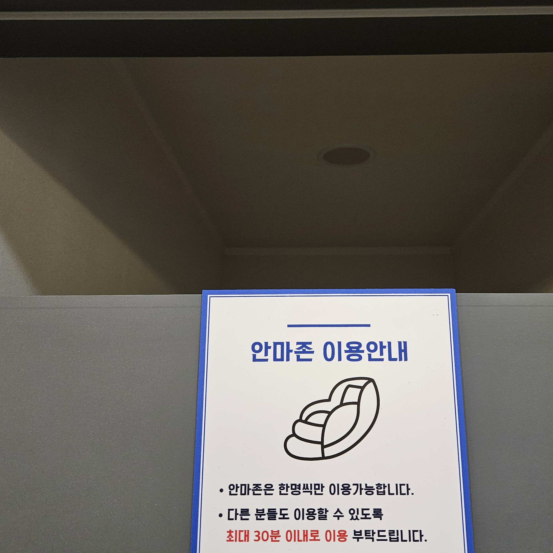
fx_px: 633
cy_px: 239
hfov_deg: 47.0
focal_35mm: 35
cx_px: 321
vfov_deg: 47.1
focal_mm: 5.4
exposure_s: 1/60
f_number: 1.8
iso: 640
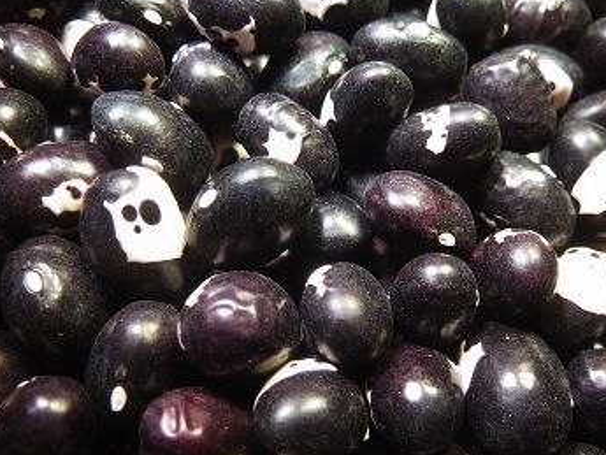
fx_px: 508
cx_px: 344
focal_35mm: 29
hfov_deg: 61.4
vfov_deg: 48.2
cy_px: 244
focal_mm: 4.1
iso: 80
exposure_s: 1/40
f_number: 3.3
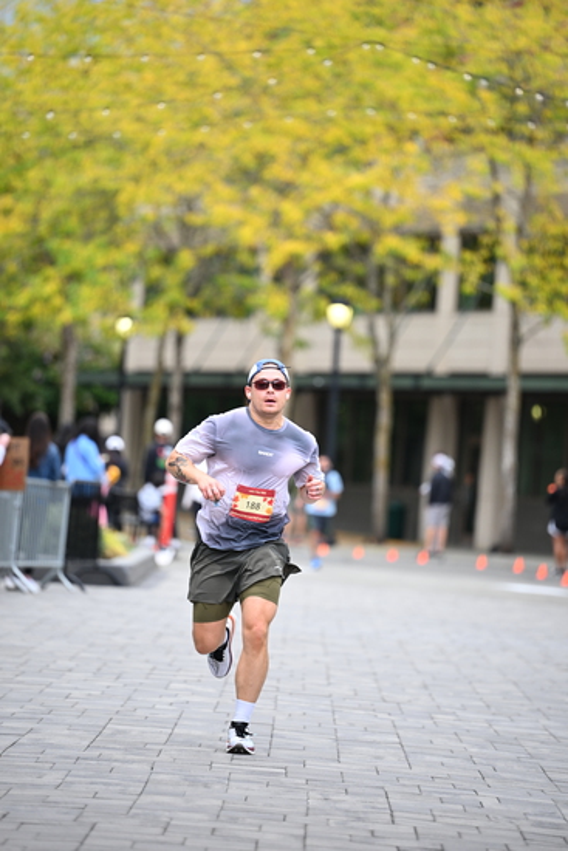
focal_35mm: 175
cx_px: 284
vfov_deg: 11.7
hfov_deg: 7.9
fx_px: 4139
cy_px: 426
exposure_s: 1/1600
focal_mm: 175
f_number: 2.8
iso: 640
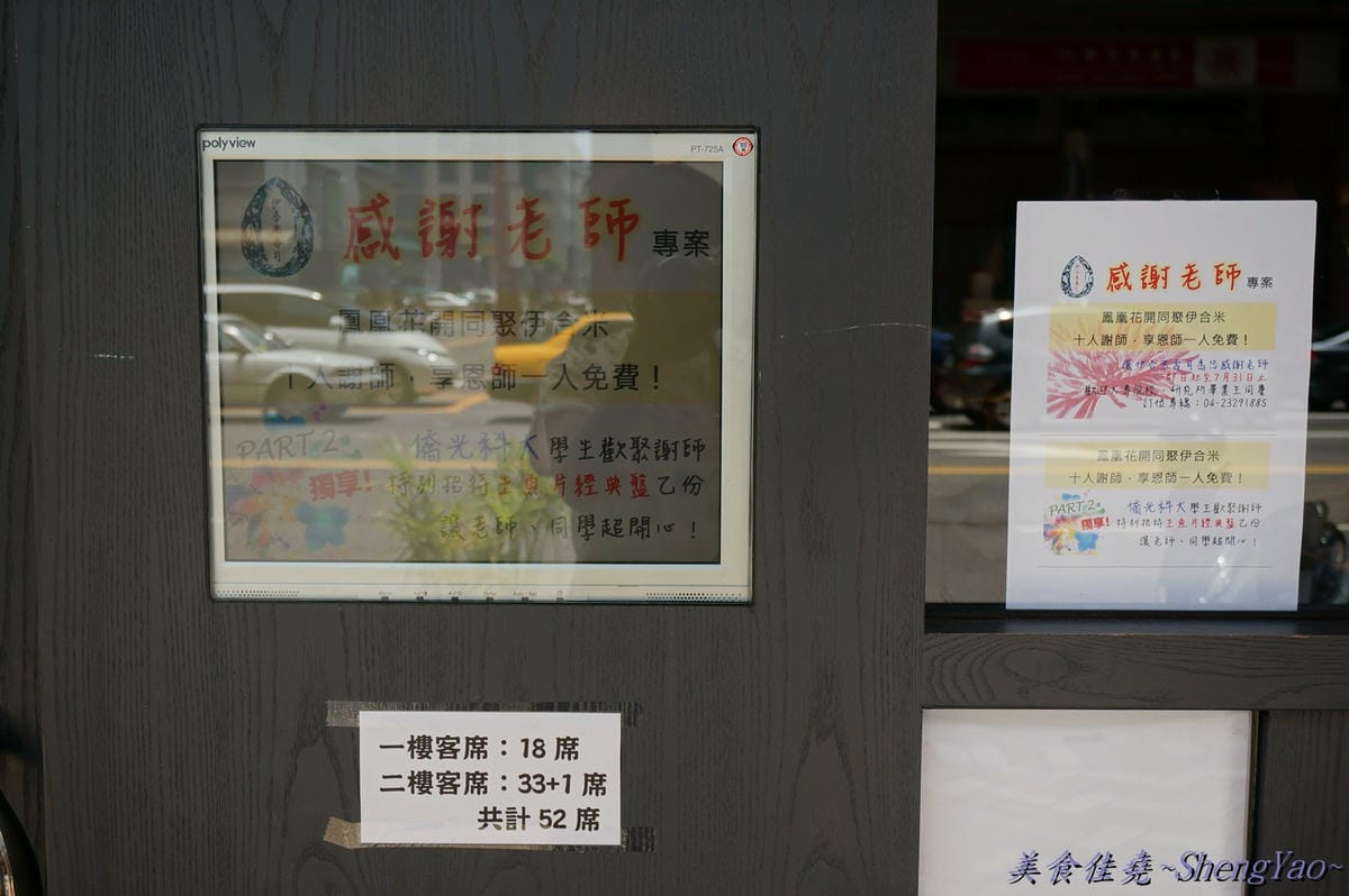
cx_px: 674
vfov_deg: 34.2
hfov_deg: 49.6
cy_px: 448
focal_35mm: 39
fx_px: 1460
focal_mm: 26
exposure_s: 1/160
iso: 100
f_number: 4.5
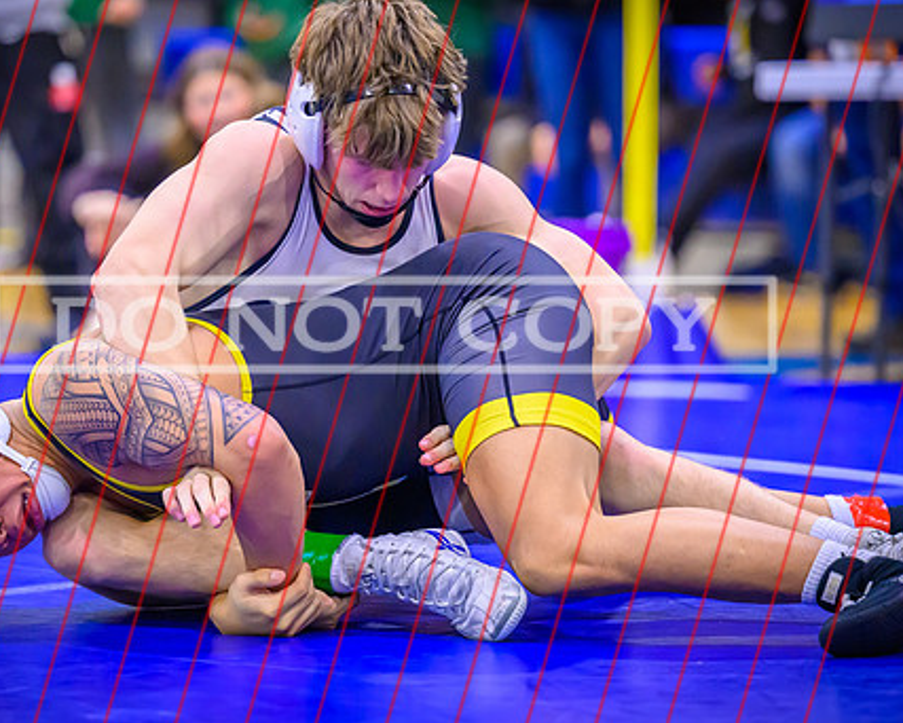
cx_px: 361
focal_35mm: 199
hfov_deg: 9.7
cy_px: 340
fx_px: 5321
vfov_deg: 7.8
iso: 6400
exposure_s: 1/640
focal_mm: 140
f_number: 2.8
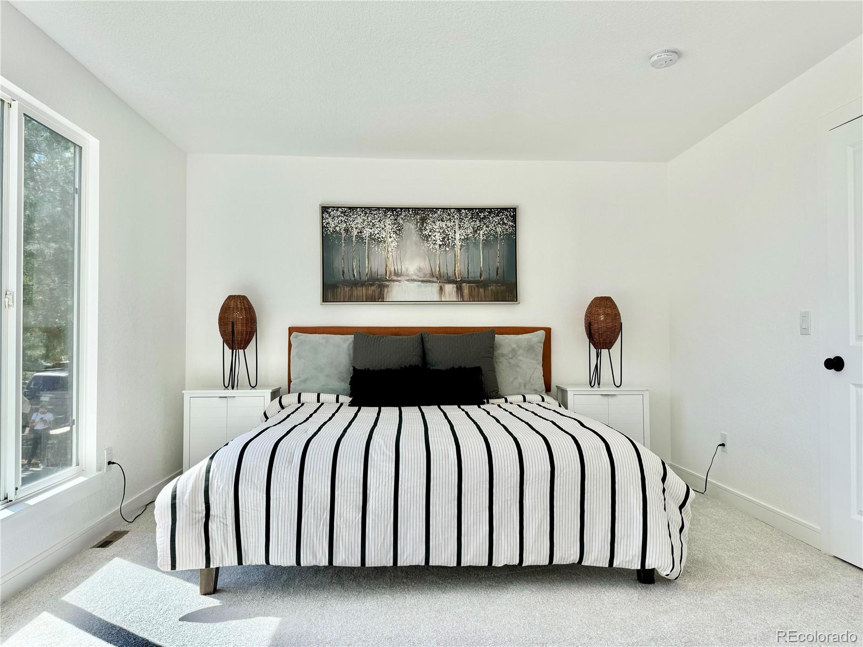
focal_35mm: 24
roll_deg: -0.2
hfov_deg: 71.6
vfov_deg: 56.8
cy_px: 324
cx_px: 432
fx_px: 598
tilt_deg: +0.2
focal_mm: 6.76
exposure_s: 1/912
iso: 80
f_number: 1.78
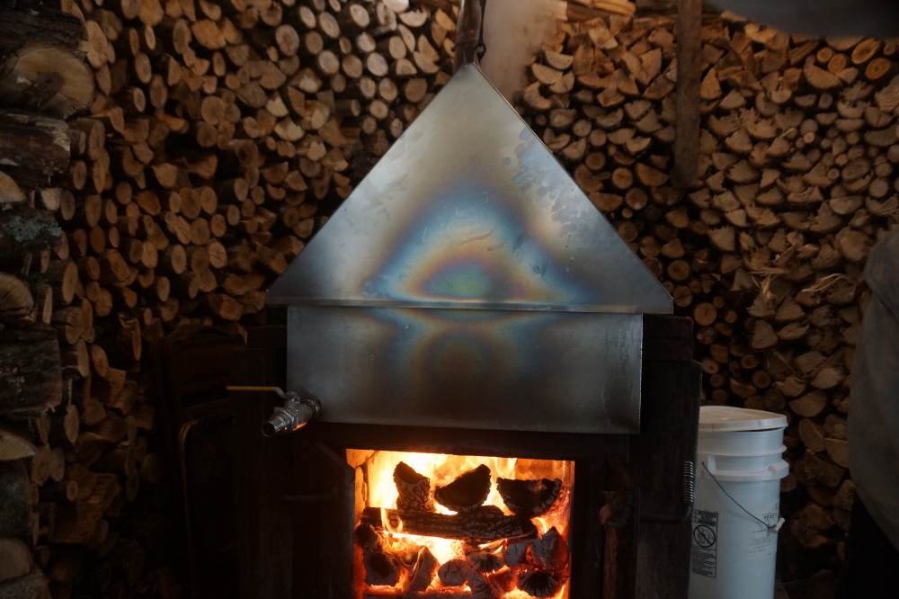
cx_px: 450
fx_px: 749
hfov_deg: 61.9
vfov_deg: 43.6
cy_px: 300
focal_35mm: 30
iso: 1250
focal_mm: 20
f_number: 4
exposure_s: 1/60
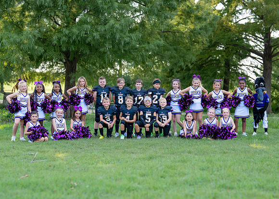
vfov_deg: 24.6
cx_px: 139
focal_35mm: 58
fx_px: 456
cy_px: 108
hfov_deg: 34.0
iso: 100
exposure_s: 1/640
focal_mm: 50
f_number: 2
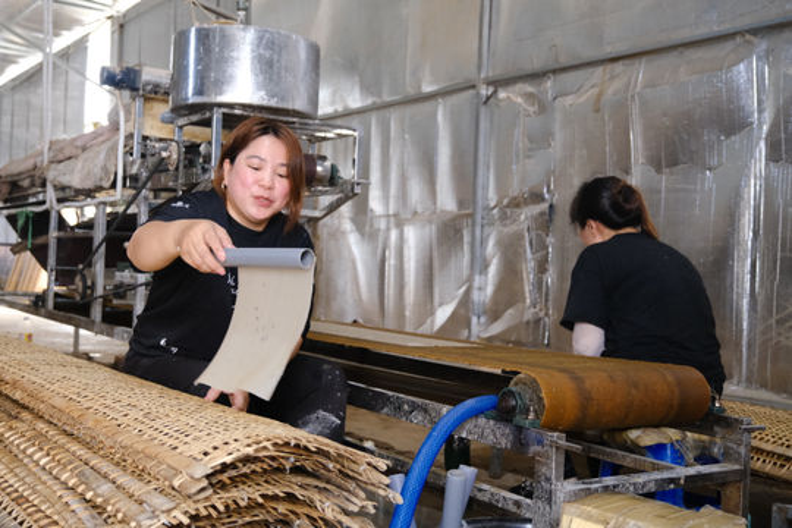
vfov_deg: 34.2
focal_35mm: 39
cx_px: 396
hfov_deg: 49.6
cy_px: 264
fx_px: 858
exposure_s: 1/160
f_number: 4
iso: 3200
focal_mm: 26
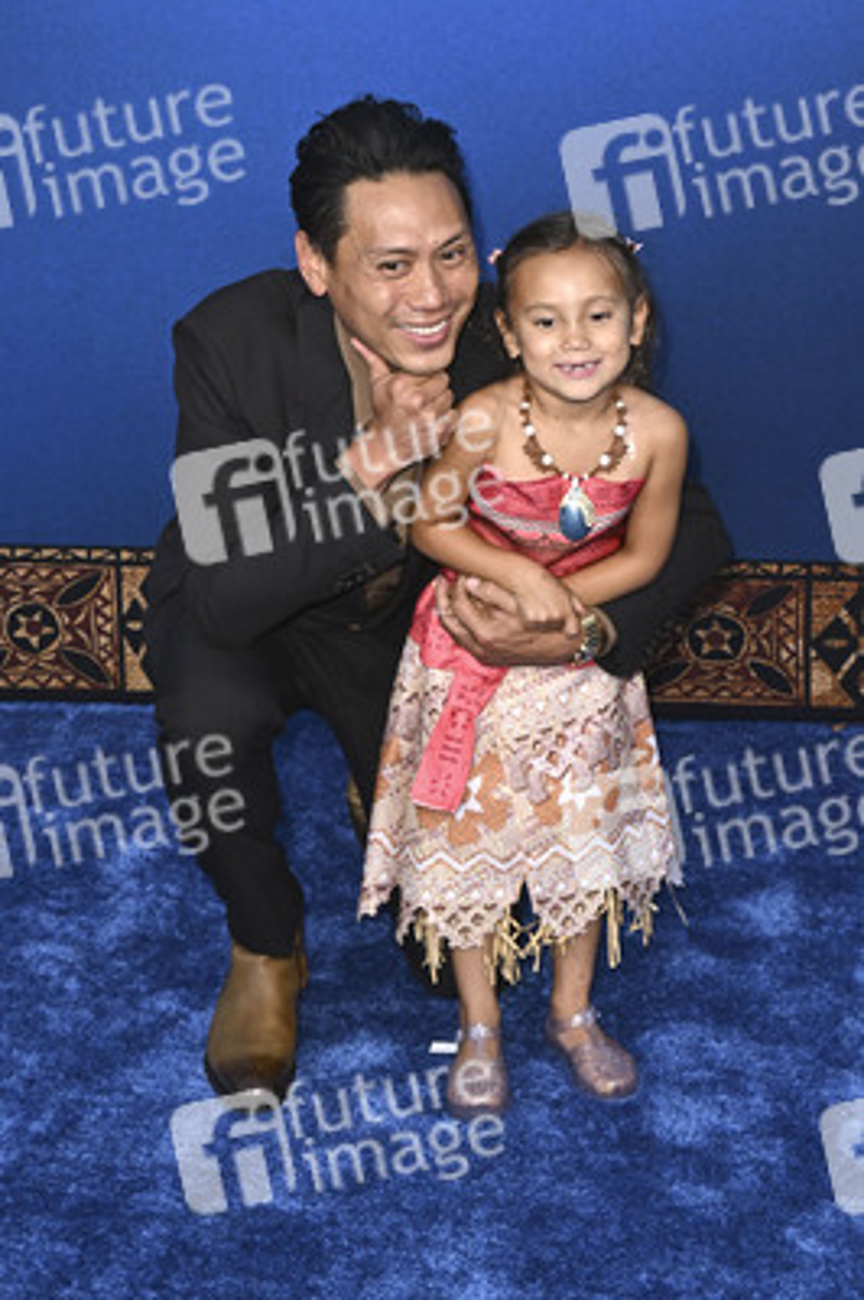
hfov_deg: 32.6
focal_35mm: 41
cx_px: 432
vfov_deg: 47.4
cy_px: 650
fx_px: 1478
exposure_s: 1/250
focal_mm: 41
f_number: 6.3
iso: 1000
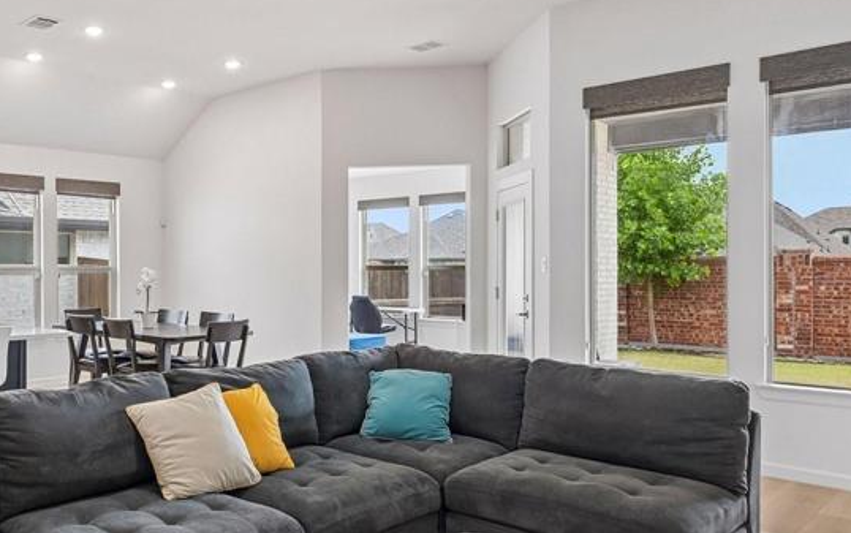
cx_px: 161
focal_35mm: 31
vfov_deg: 40.7
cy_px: 263
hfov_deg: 56.4
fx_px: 719
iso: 400
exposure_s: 1/20
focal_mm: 16
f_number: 8
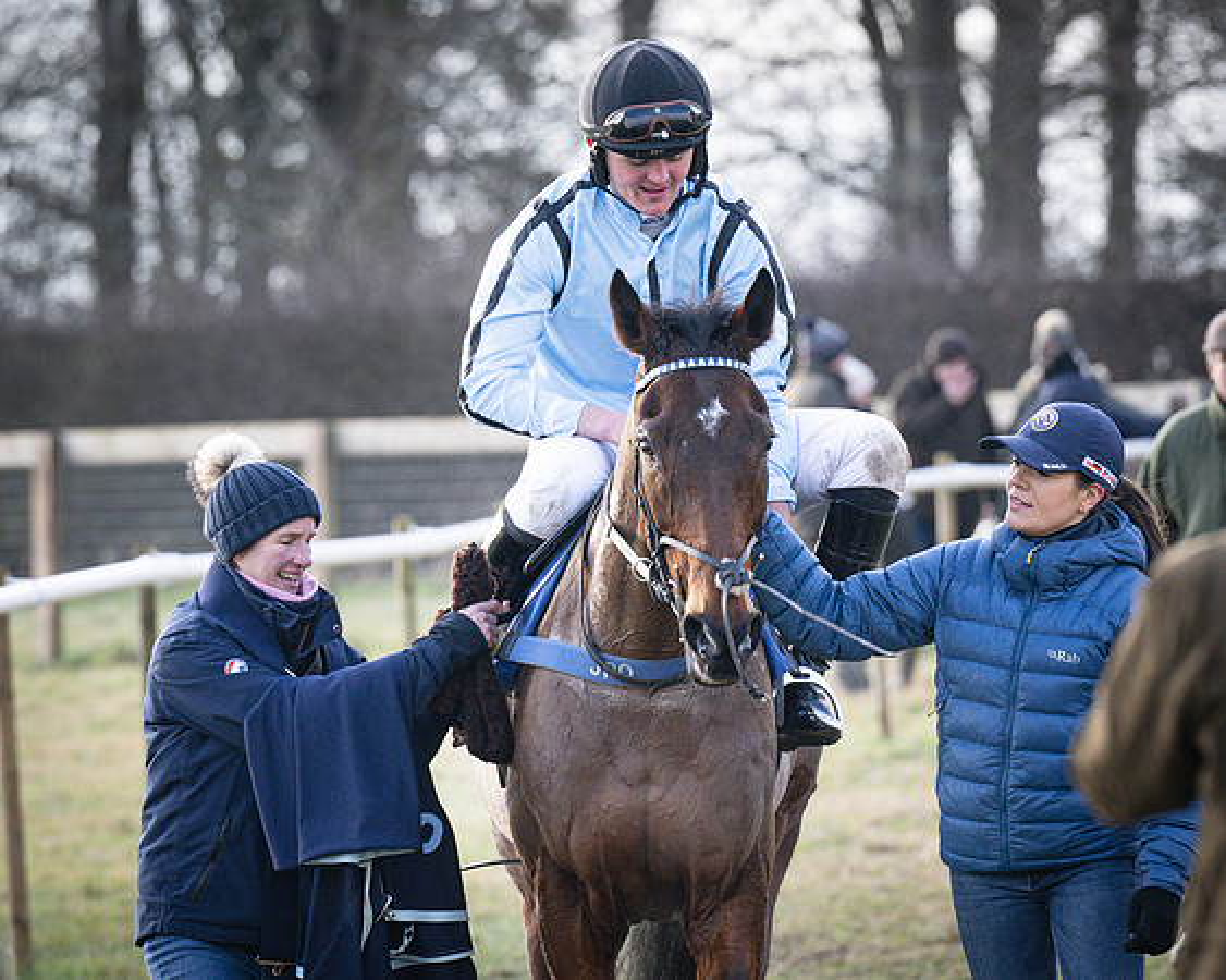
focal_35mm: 445
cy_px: 335
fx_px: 16144
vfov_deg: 3.5
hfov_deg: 4.3
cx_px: 645
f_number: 5
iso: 400
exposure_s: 1/400
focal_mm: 200
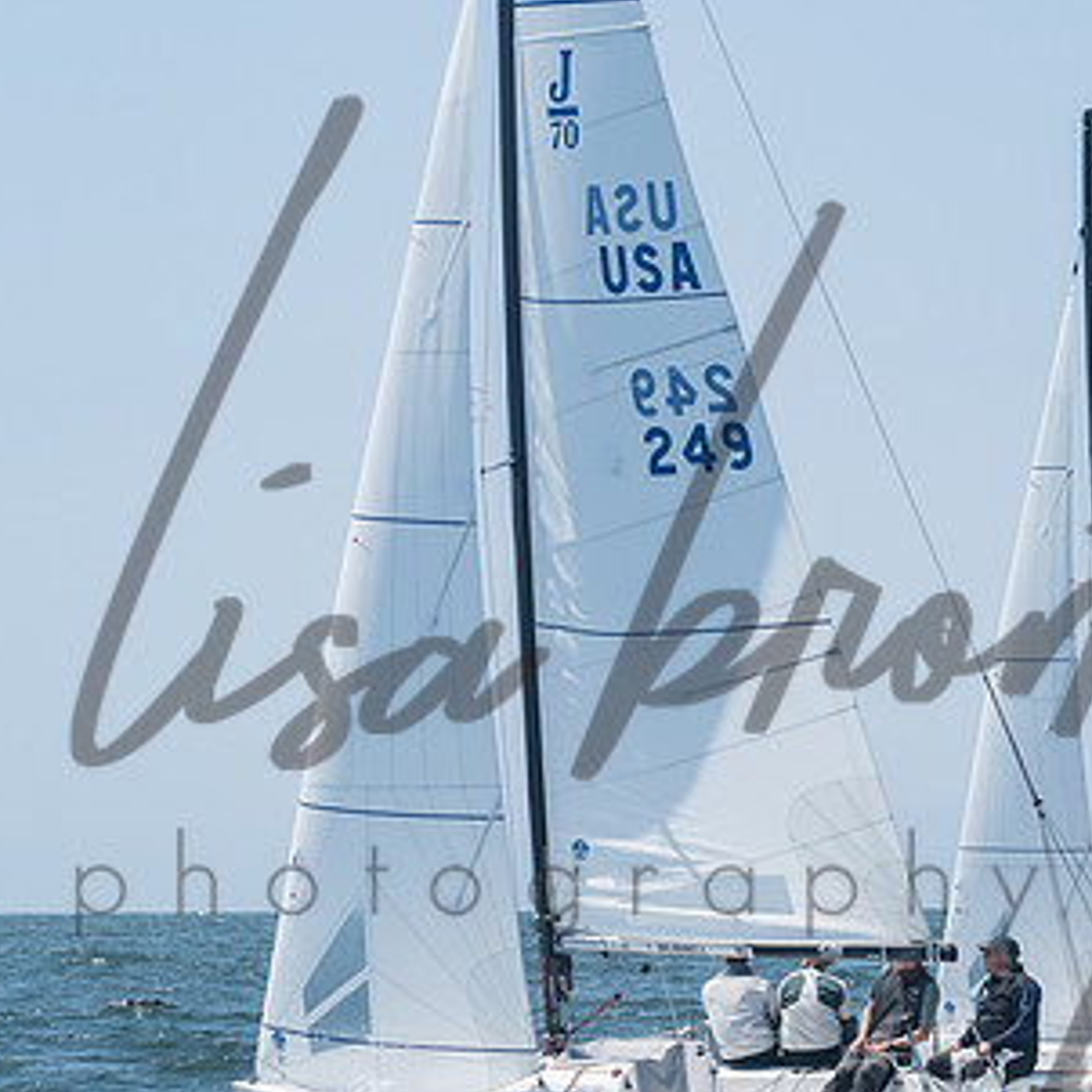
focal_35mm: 182
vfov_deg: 9.6
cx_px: 916
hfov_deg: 9.6
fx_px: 6496
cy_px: 614
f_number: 8
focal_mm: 70
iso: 400
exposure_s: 1/1250
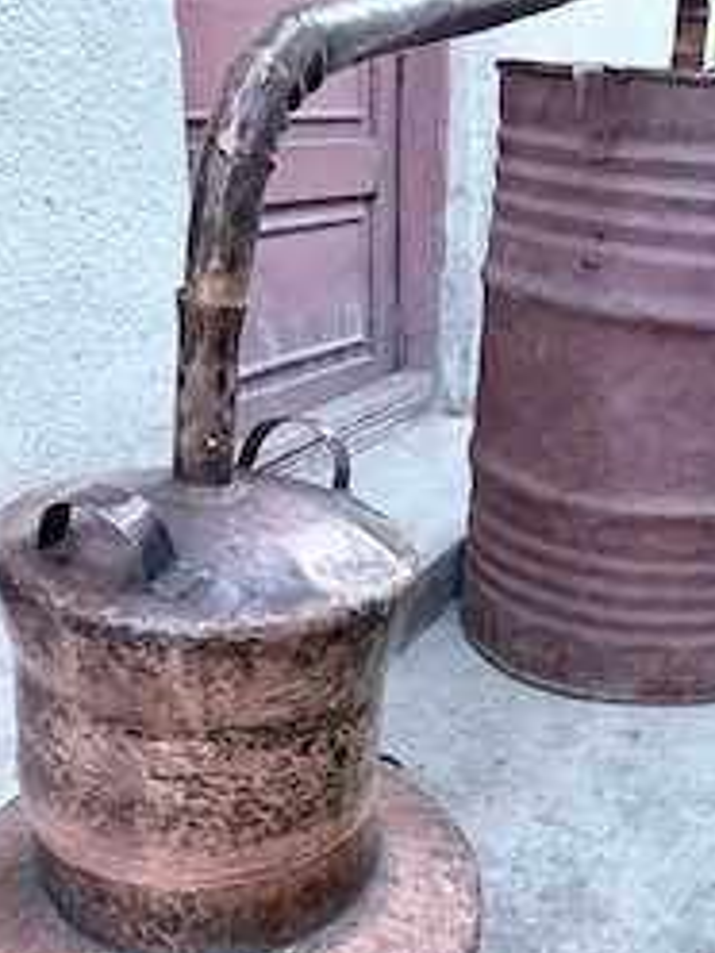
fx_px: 1157
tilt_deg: -28.0
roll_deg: -1.0
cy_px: 734
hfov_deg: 34.3
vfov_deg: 43.1
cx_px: 411
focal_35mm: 42
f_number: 1.6
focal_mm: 5.96
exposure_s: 1/60
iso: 400
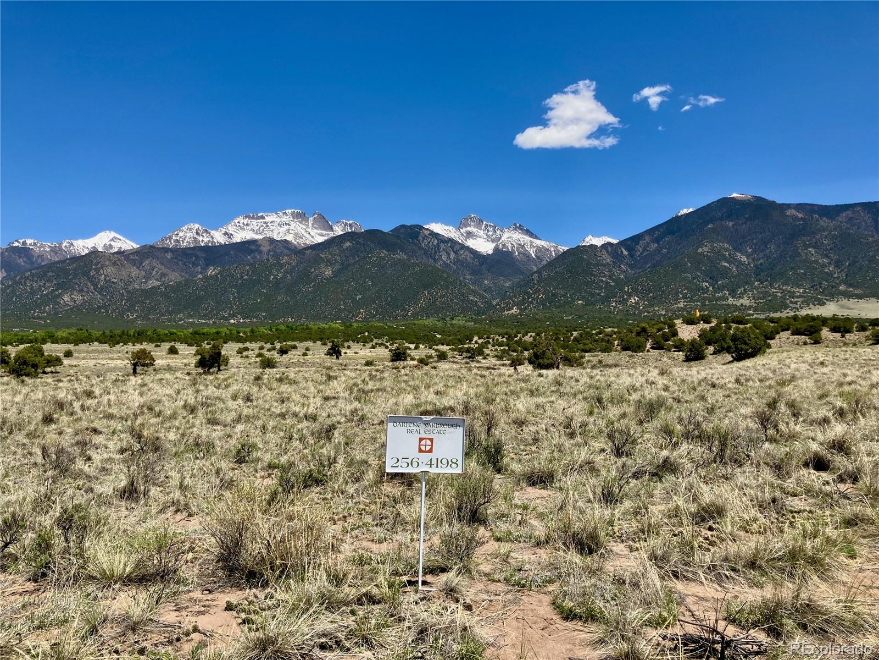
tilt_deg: +3.7
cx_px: 440
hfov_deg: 63.4
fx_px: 711
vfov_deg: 49.7
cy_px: 330
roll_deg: -0.3
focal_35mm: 28
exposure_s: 1/2000
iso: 32
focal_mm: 3.99
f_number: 1.8
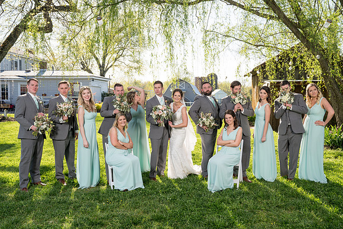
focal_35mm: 38
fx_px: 360
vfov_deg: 35.3
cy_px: 117
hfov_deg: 50.9
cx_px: 172
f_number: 5.6
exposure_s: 1/200
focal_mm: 37
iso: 100
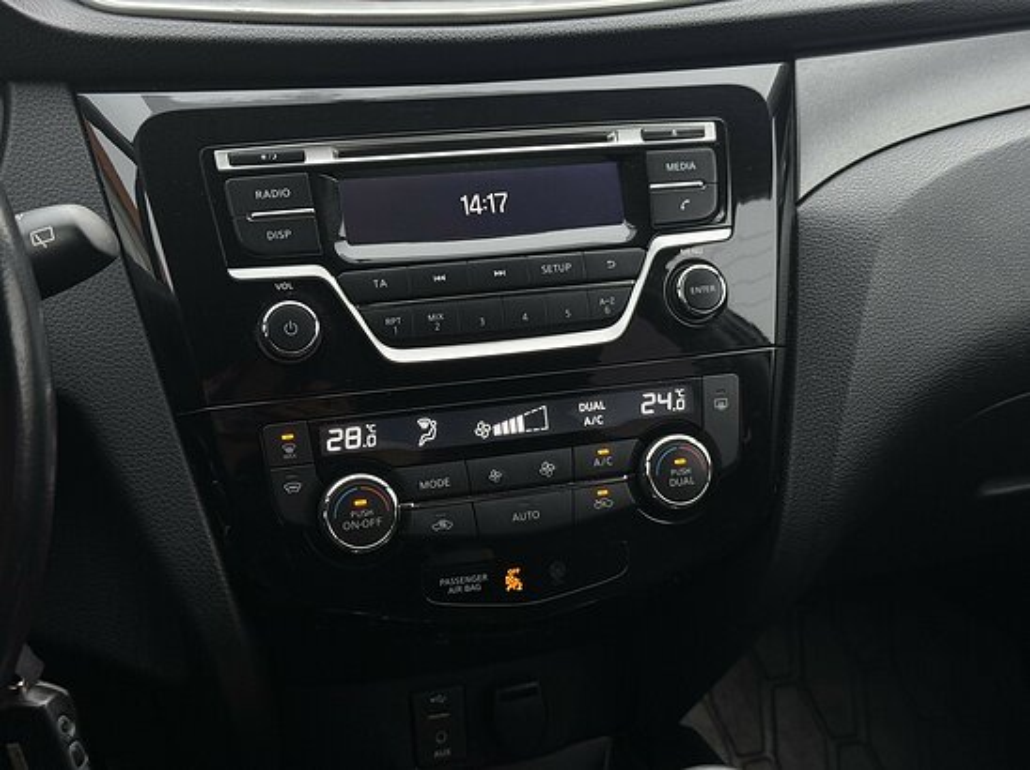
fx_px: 1427
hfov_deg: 39.7
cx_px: 515
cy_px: 385
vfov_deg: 30.2
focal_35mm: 48
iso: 100
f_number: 1.78
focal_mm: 6.76
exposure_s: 1/67
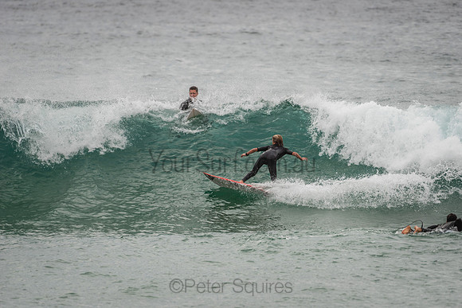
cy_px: 154
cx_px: 231
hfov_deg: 5.3
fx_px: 5006
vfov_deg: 3.5
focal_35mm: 390
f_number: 5.6
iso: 250
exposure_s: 1/2000
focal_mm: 390
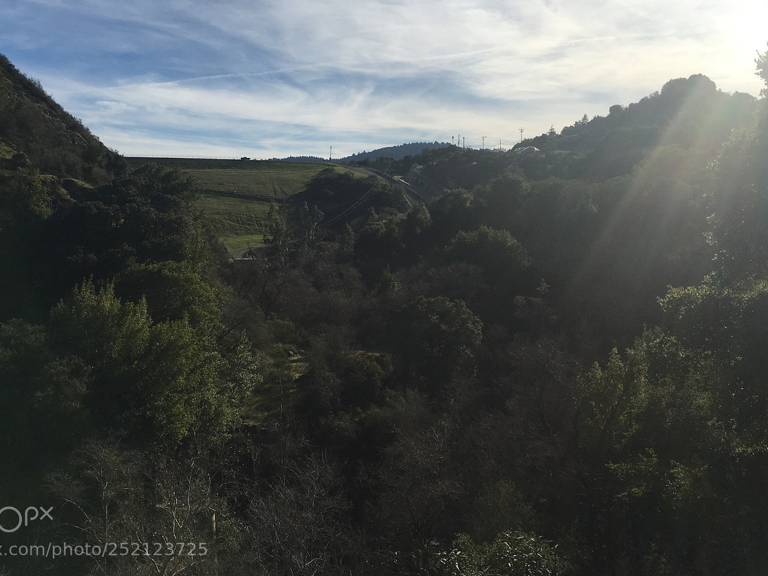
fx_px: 754
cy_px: 256
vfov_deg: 41.7
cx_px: 363
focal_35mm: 34
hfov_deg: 53.9
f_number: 2.2
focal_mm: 4.15
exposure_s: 1/3497
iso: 25
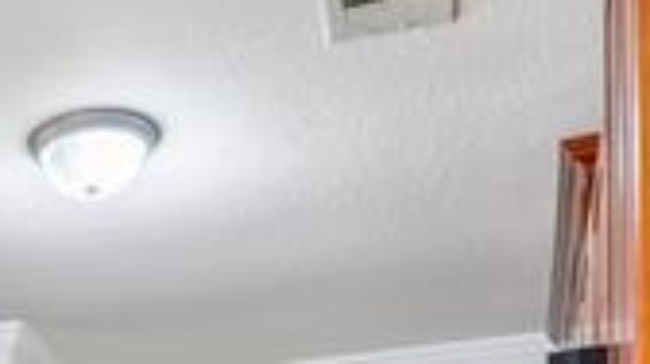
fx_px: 1239
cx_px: -128
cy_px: 755
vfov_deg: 13.8
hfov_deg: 26.2
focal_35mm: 72
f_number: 13
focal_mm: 18
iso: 400
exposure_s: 1/2
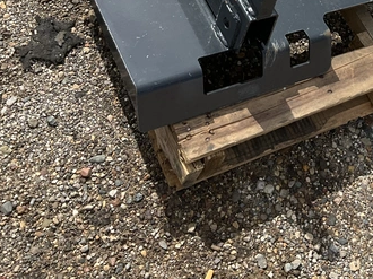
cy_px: -31
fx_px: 711
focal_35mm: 66
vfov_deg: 21.1
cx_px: 346
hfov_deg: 28.1
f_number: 1.8
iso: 25
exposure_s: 1/1577
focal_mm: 3
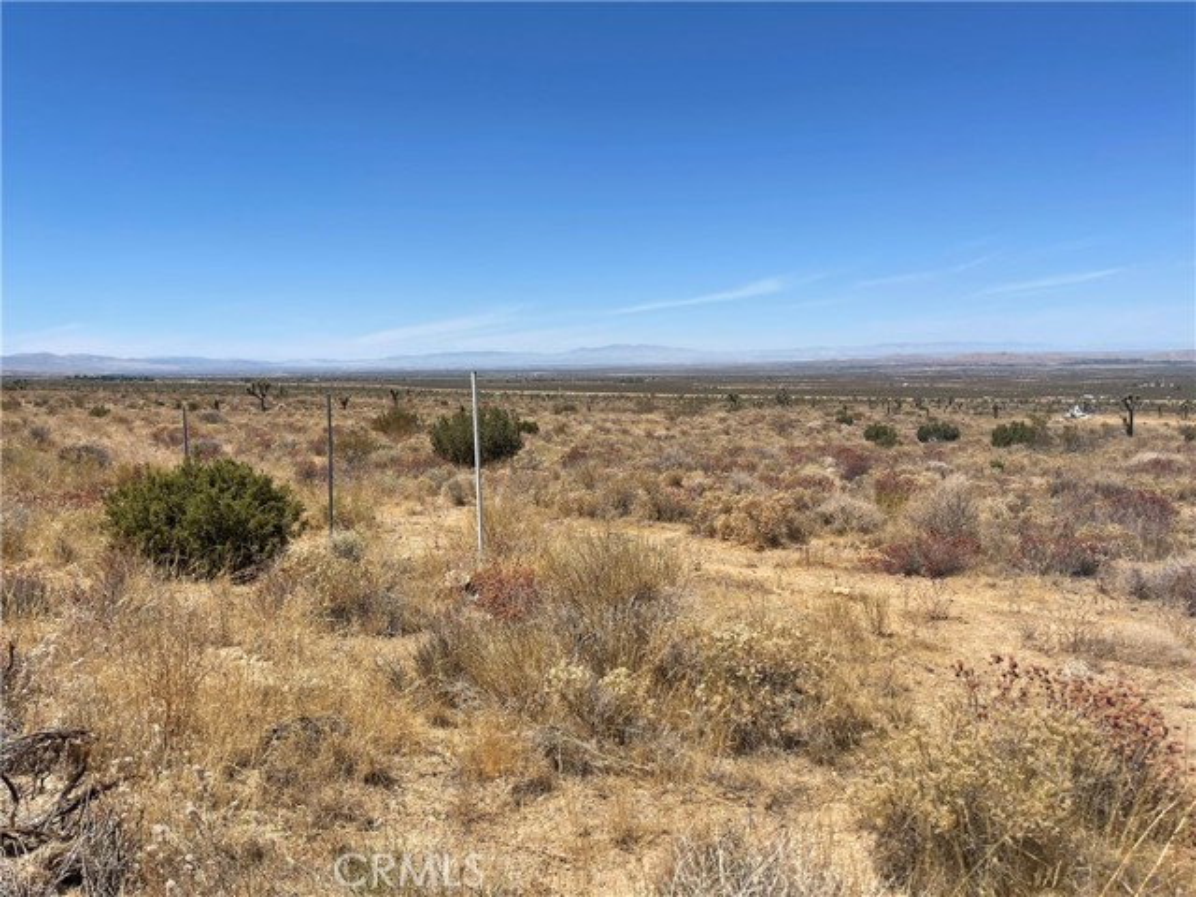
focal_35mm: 25
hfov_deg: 69.4
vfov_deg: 54.9
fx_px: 864
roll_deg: +1.8
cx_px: 598
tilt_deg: -7.1
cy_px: 448
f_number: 1.6
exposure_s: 1/4902
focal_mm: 5.1
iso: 32
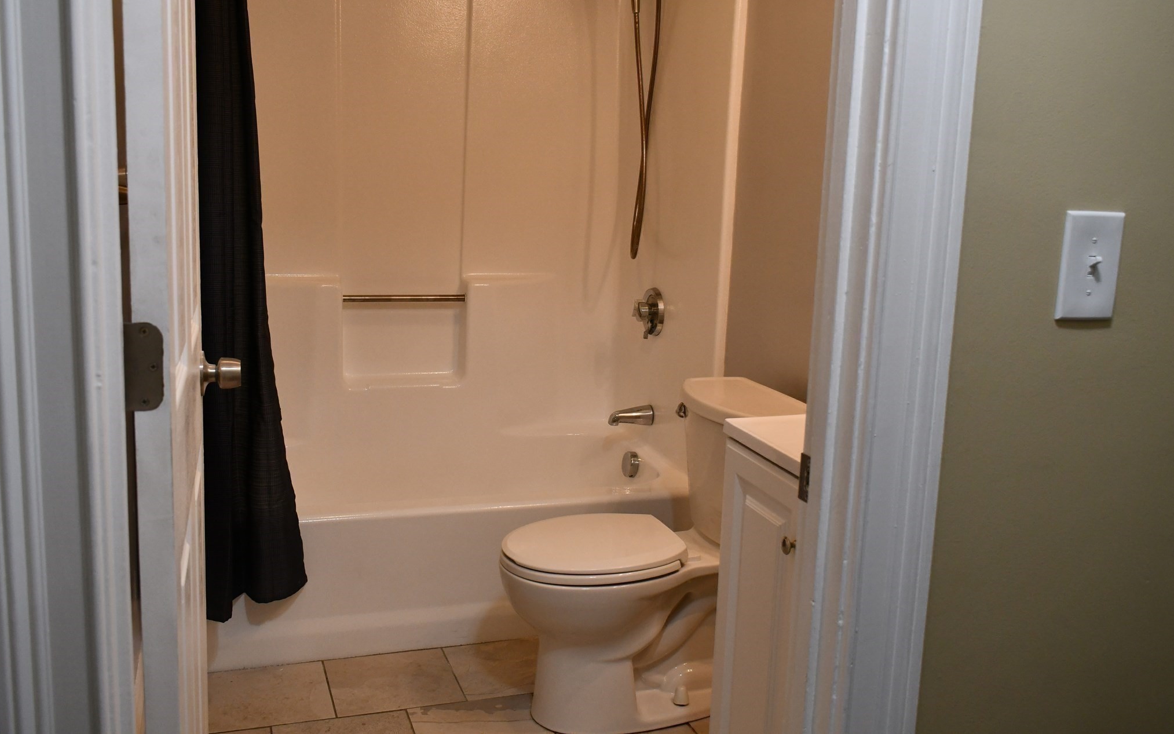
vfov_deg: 36.3
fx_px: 1120
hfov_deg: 55.3
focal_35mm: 35
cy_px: 339
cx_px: 584
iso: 1250
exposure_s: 1/125
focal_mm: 23
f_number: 5.6
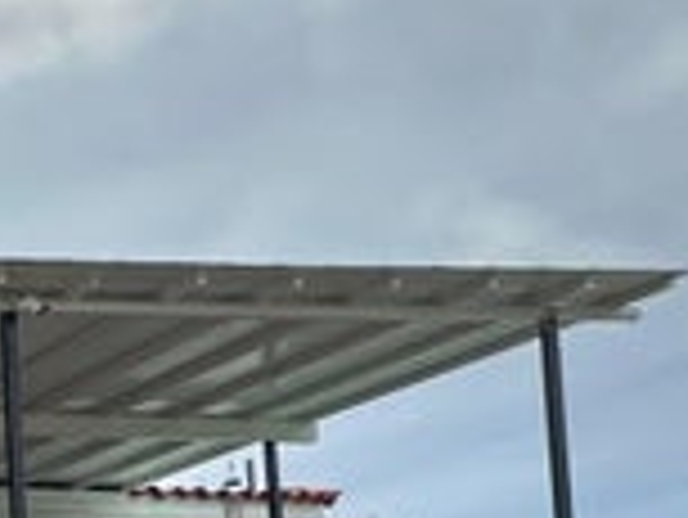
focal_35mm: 78
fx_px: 1551
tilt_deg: +5.1
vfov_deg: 16.8
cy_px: 820
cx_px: -672
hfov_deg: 17.8
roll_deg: +0.5
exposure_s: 1/1553
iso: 50
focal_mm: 2.22
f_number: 2.2
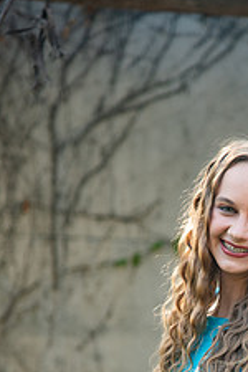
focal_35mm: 210
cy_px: 347
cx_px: 243
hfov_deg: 6.5
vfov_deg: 9.7
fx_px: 2170
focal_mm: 105
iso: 250
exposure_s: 1/125
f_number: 4
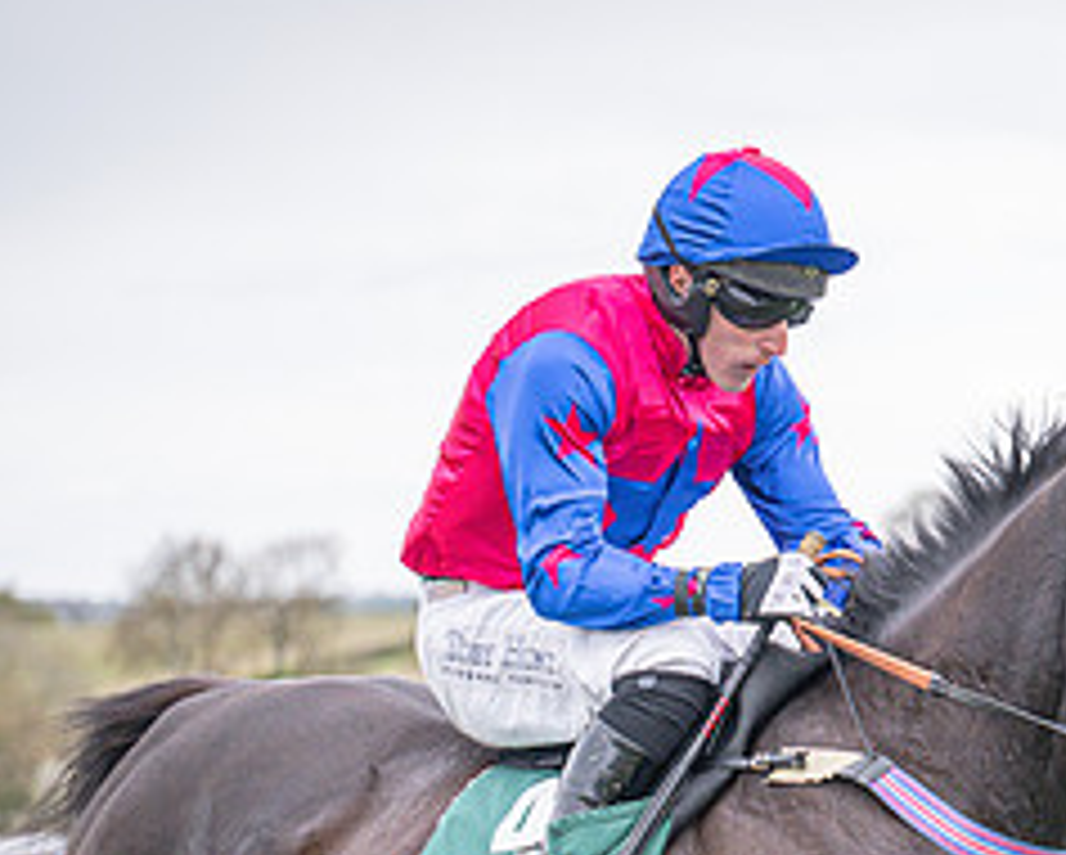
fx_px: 5905
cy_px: 927
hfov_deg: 10.3
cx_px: 991
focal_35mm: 187
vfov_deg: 8.2
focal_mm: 70
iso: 800
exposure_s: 1/1600
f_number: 2.8
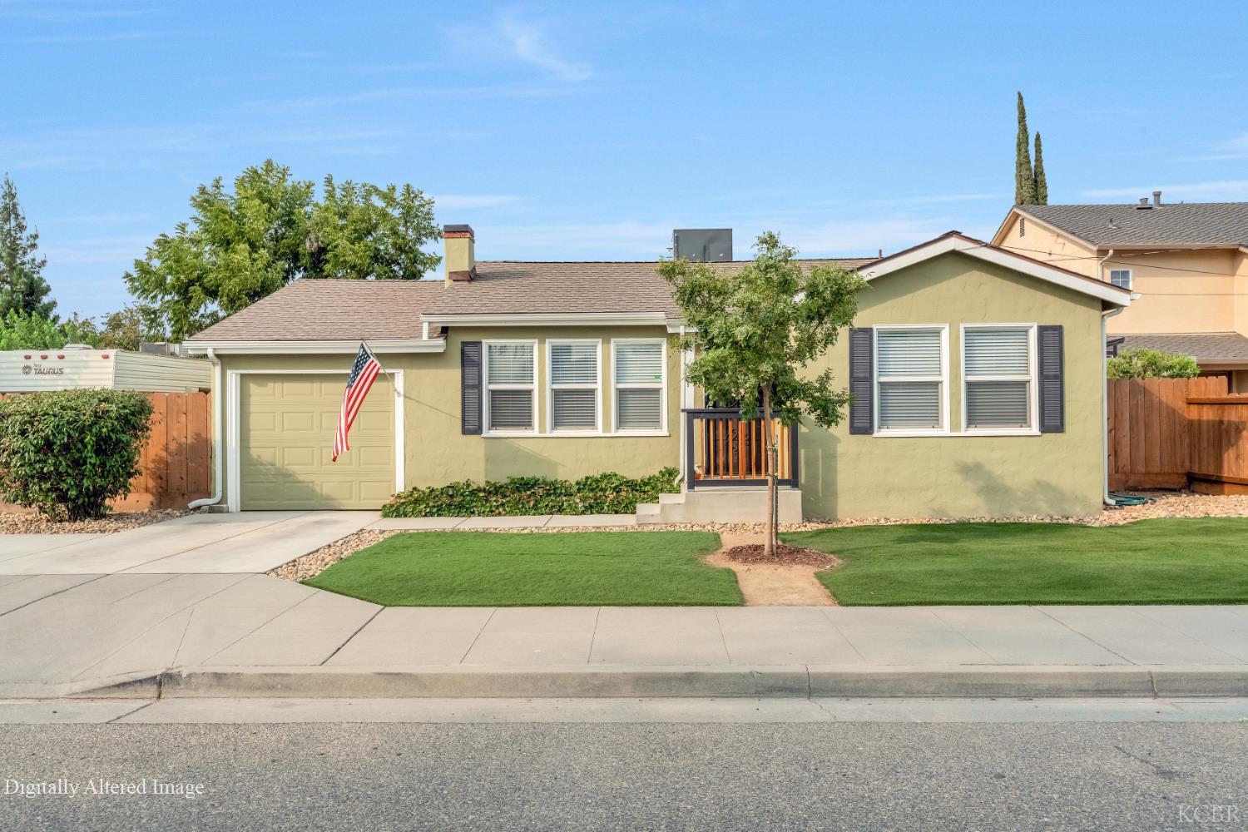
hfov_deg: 69.4
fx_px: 901
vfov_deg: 49.6
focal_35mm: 26
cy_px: 416
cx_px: 624
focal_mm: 26
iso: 640
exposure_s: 1/1600
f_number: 7.1
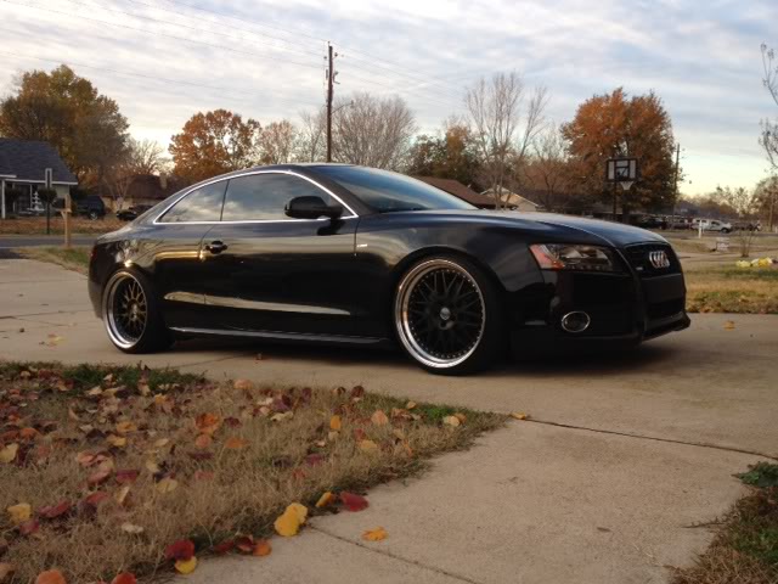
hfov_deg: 52.6
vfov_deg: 40.7
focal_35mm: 35
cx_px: 389
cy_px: 292
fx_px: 787
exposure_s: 1/163
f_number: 2.4
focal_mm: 4.3
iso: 64
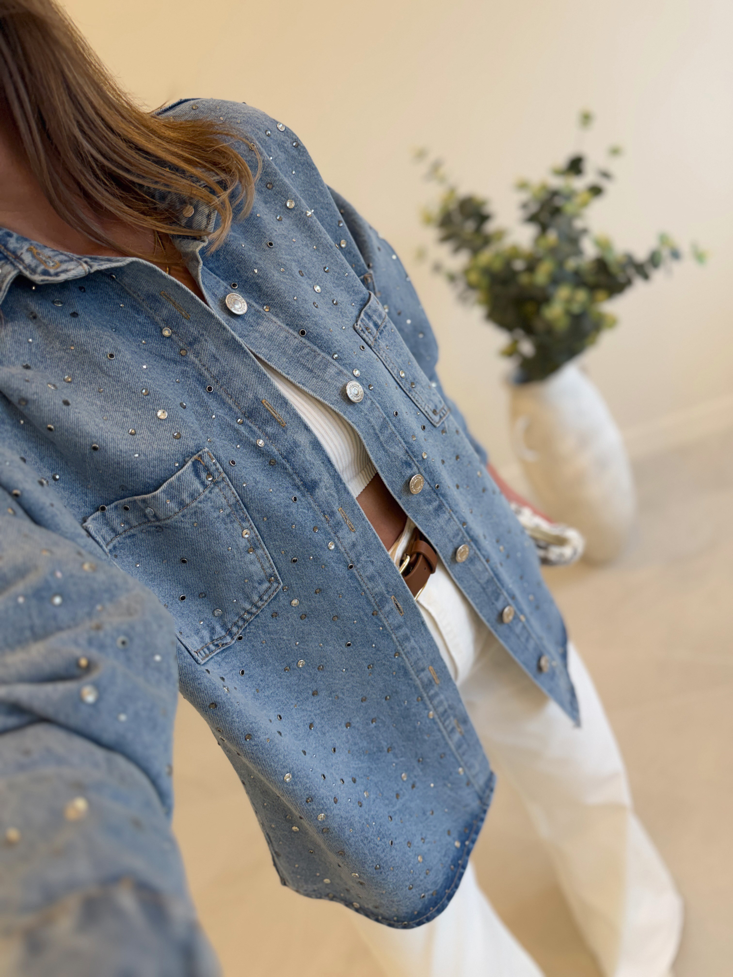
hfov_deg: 56.8
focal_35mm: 24
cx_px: 366
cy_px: 488
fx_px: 678
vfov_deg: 71.6
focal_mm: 6.76
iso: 160
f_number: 1.78
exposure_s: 1/100
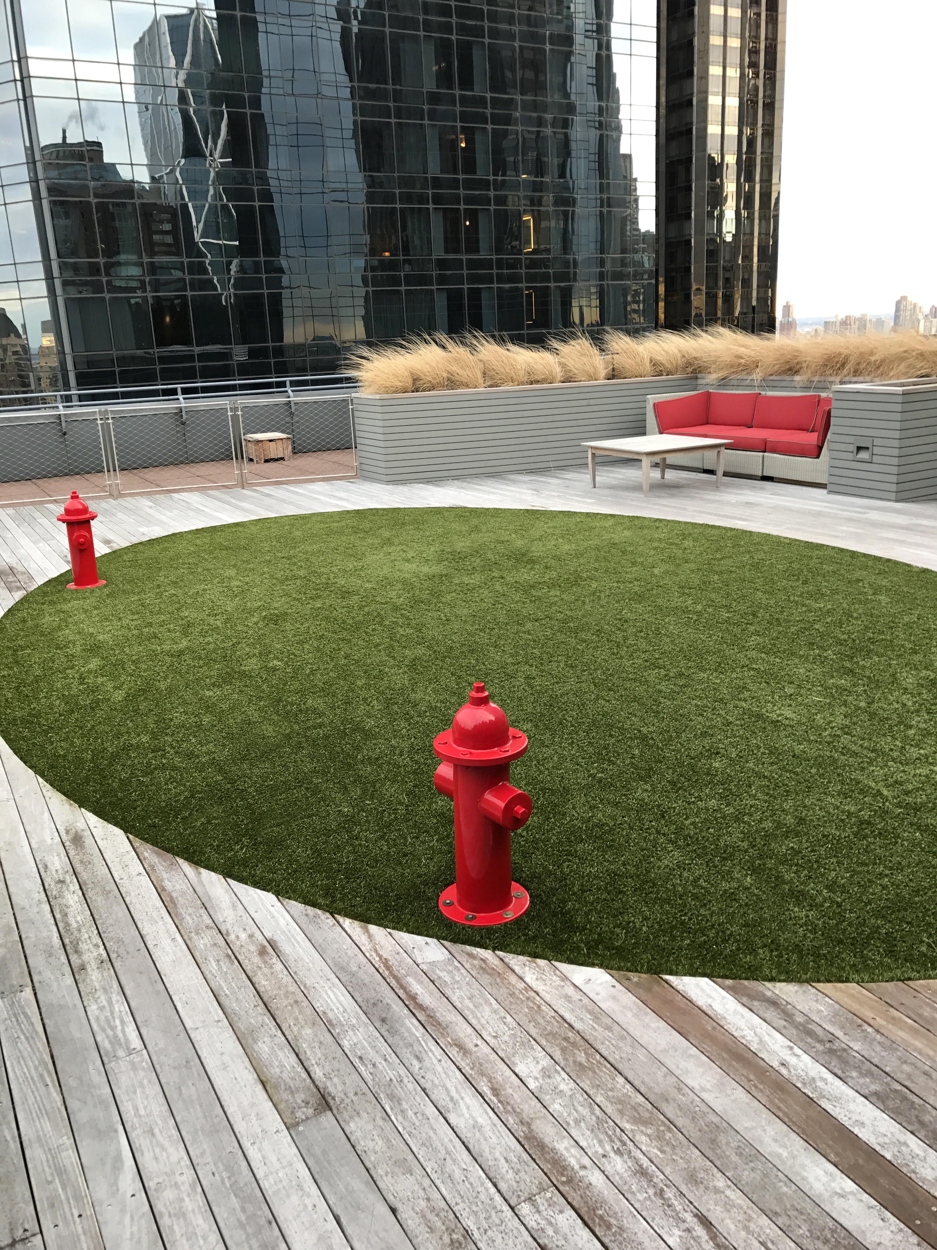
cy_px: 625
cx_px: 468
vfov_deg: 63.4
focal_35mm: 28
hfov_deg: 49.7
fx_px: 1011
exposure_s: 1/60
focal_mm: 3.99
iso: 20
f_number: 1.8
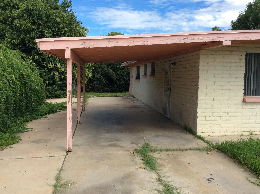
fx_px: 240
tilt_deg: -6.2
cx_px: 130
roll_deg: +1.4
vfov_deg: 44.1
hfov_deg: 56.9
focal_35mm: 32
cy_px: 97
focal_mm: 3.3
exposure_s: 1/953
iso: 32
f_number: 2.4
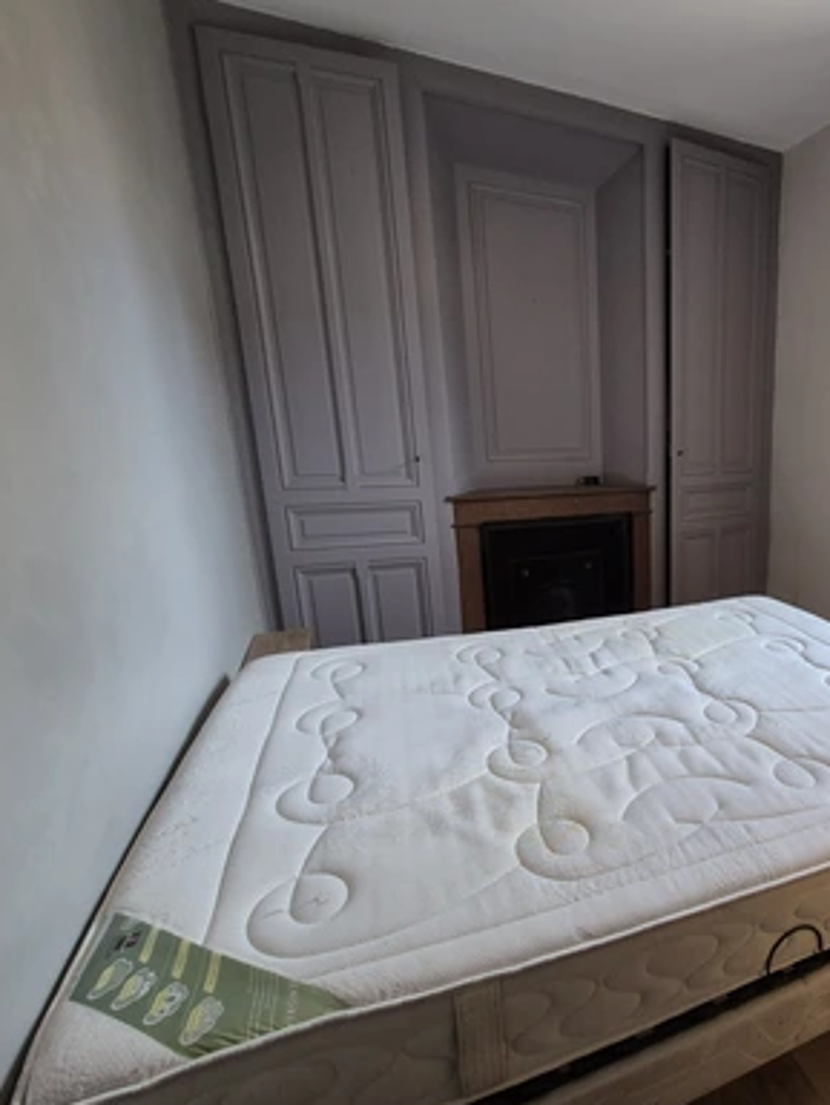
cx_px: 685
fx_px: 575
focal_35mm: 18
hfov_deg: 64.1
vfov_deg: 87.7
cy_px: 568
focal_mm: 2.2
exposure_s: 1/50
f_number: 2.2
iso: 125
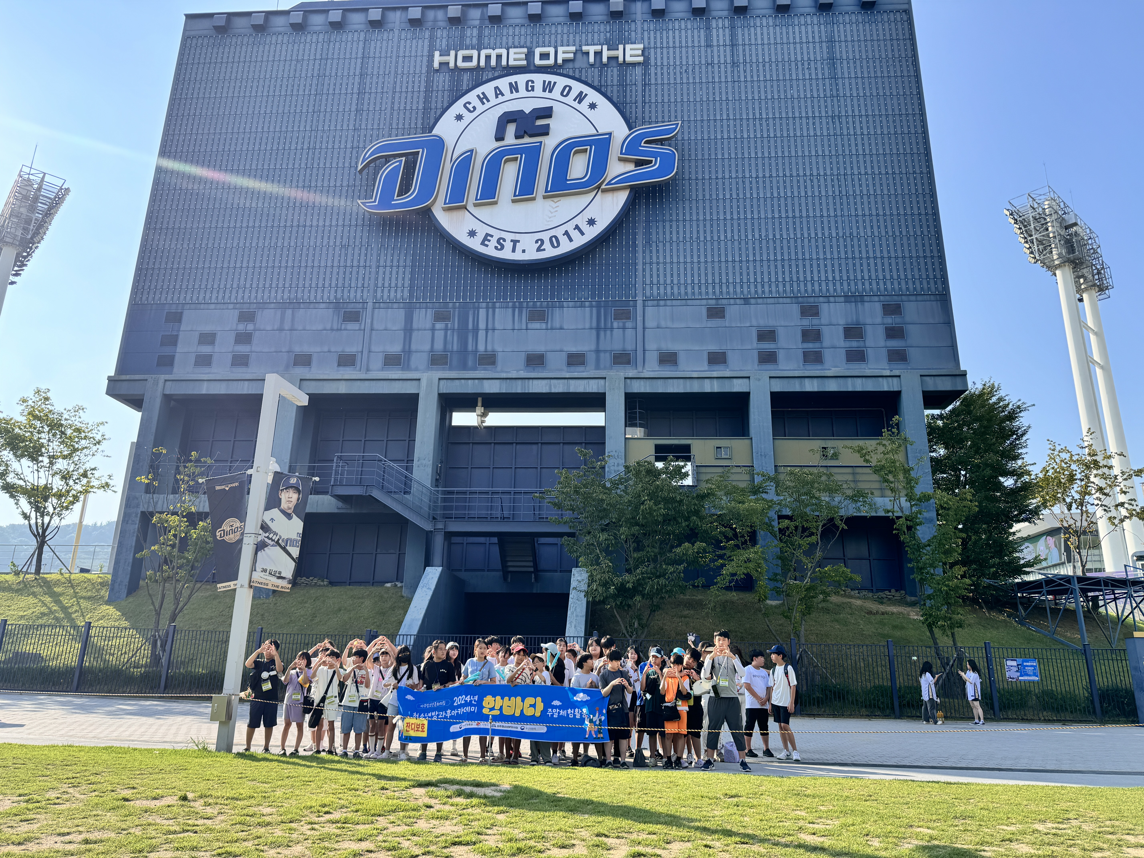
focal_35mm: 24
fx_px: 793
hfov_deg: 71.6
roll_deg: -1.5
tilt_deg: +18.2
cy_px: 429
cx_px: 572
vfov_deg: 56.8
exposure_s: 1/1678
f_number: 1.78
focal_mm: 6.76
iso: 80
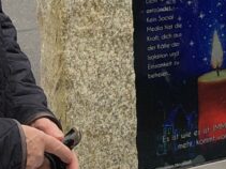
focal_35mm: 159
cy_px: 2
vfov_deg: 9.3
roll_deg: +0.5
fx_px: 1037
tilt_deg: -8.4
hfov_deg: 11.7
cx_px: 378
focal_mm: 3.99
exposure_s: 1/30
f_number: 1.8
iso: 25
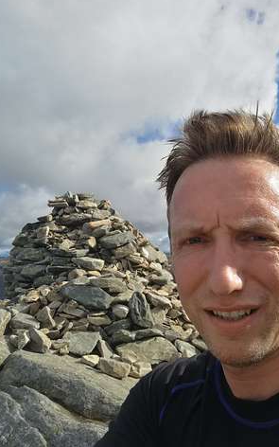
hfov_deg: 44.5
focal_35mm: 28
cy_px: 222
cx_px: 133
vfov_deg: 66.5
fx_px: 341
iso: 50
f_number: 2.4
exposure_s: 1/1258
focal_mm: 3.38
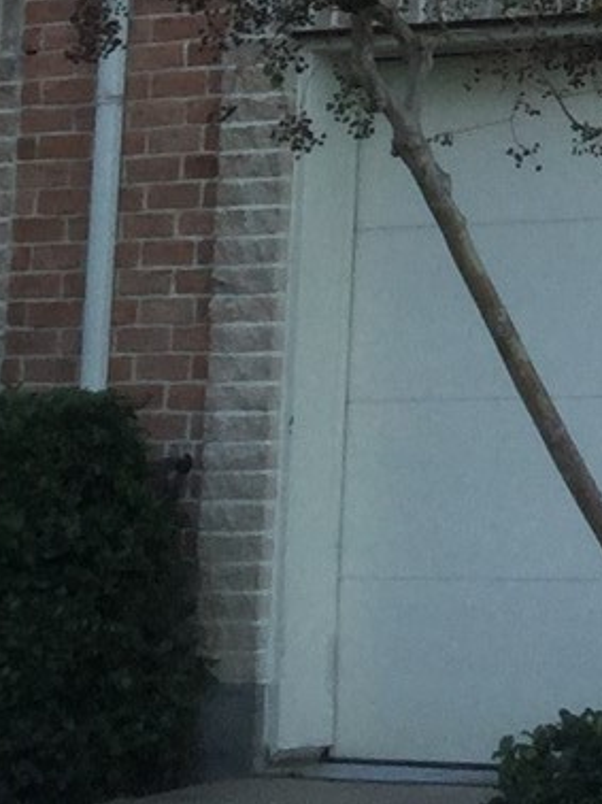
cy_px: -557
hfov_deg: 8.5
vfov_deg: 11.1
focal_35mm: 168
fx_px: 3900
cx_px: 1089
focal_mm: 3.3
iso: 25
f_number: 2.4
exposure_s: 1/133
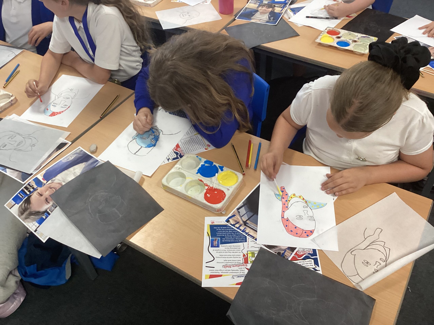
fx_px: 389
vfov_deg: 45.4
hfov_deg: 58.4
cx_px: 217
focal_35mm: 31
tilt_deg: -45.2
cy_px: 162
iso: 125
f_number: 2.4
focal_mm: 3.3
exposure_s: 1/50
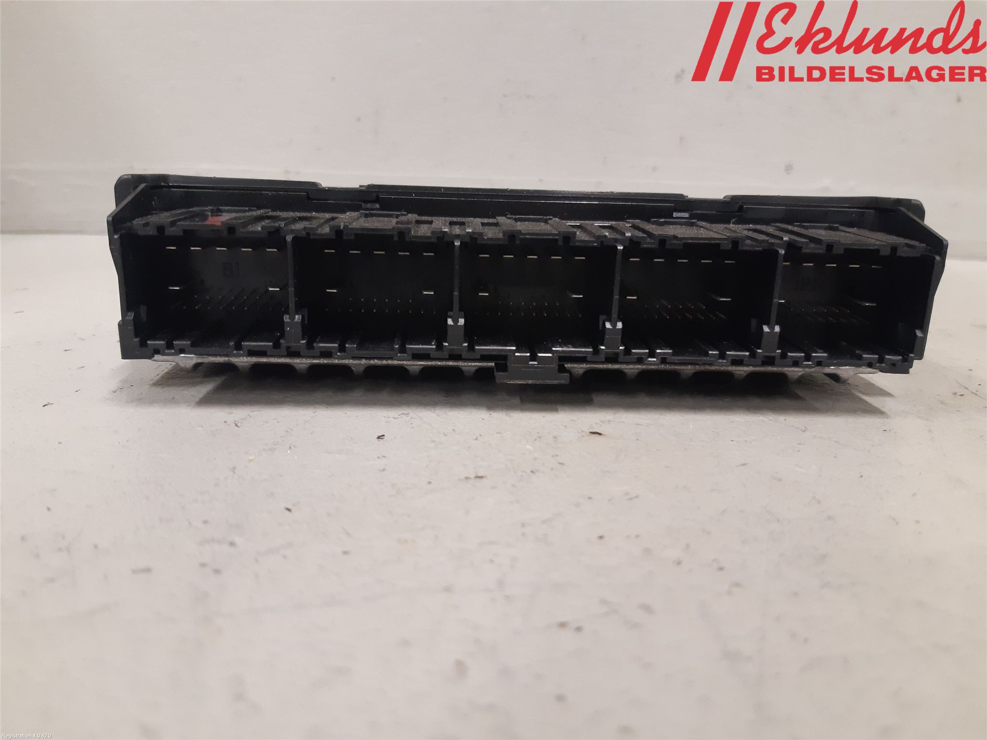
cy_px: 370
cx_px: 494
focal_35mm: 26
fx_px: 741
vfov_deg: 53.1
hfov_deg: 67.3
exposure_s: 1/50
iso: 250
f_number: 1.7
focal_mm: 3.93
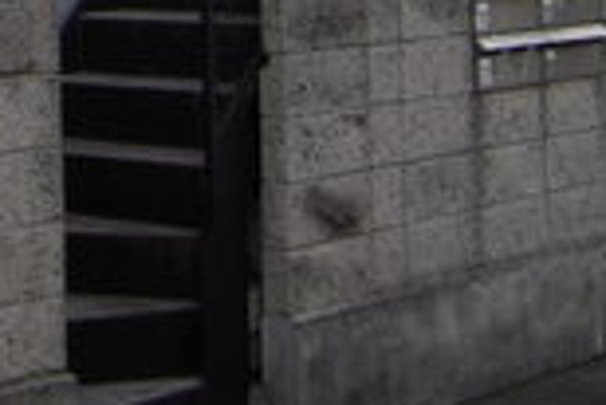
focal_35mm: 121
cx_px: -228
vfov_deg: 10.3
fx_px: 2039
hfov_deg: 15.9
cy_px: -452
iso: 100
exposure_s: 1/640
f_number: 2.7
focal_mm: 5
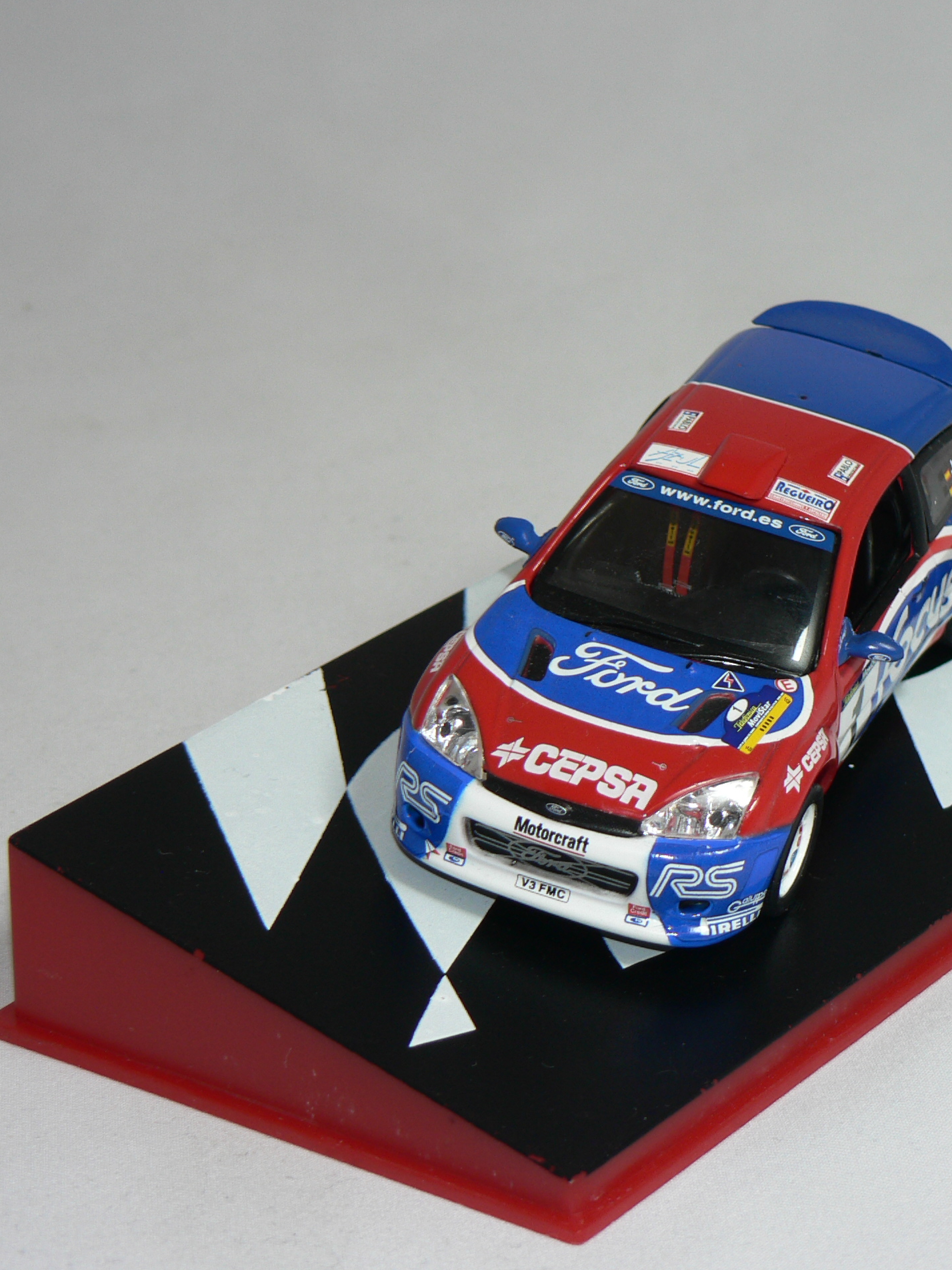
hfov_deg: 12.6
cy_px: 638
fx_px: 4290
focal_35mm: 117
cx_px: 711
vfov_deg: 16.8
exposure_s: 1/60
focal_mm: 14.5
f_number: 3.2
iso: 80
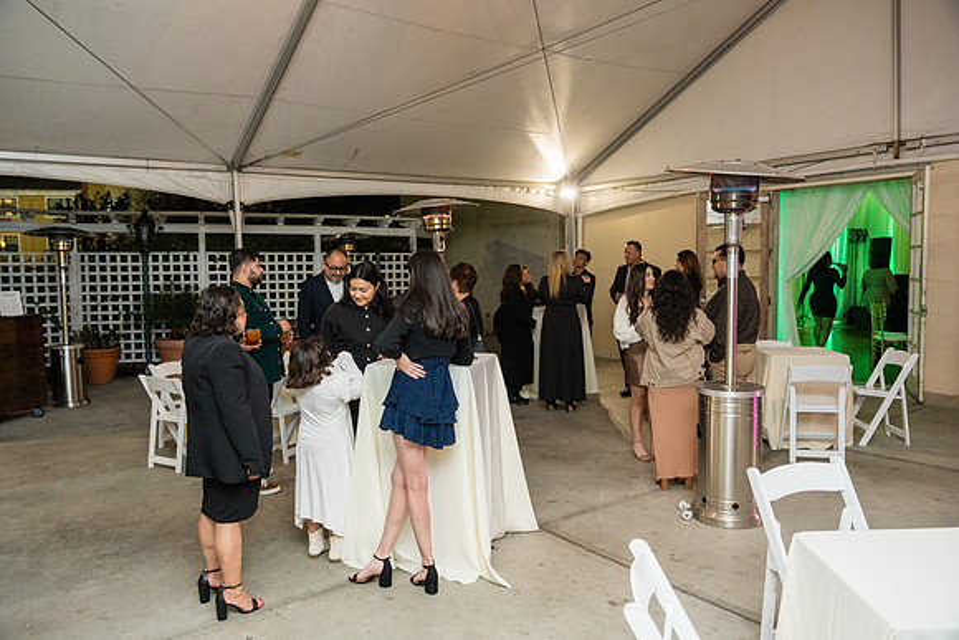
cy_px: 320
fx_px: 746
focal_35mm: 28
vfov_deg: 46.4
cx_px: 480
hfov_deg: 65.5
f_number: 2.8
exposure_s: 1/250
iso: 1600
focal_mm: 28
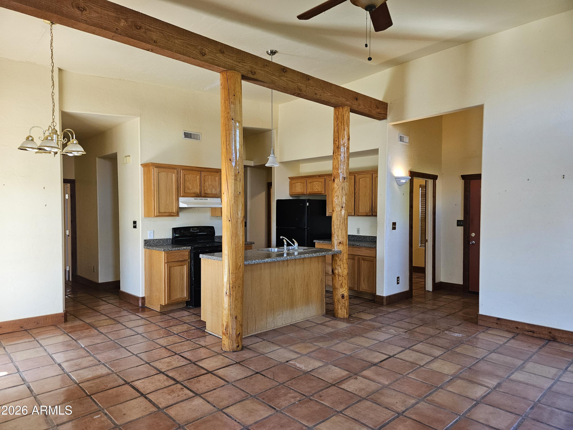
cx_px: 286
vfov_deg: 58.9
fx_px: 381
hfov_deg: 73.9
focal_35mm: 23
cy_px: 215
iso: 320
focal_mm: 5.4
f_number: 1.8
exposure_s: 1/170
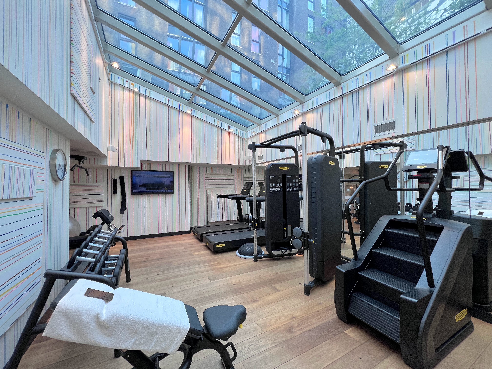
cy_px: 184
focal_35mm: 13
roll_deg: +0.5
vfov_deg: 89.9
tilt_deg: +1.6
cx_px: 246
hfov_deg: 106.2
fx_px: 185
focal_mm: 1.57
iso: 100
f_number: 1.8
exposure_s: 1/100
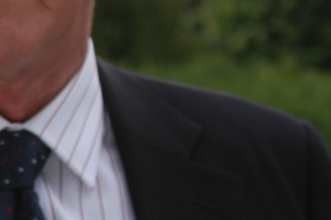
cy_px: -31
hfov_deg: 8.5
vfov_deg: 5.9
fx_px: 2112
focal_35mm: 230
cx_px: -299
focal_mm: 40
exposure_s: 1/200
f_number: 4.5
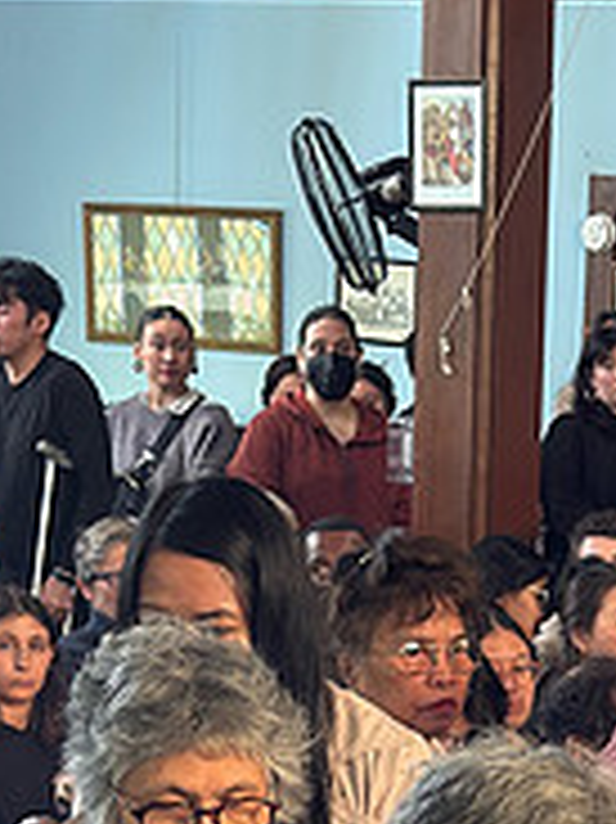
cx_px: 767
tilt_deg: -12.2
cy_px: 977
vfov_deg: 14.4
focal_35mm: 133
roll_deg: -2.6
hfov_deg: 10.9
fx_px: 3159
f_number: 1.78
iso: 250
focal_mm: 6.76
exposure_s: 1/60
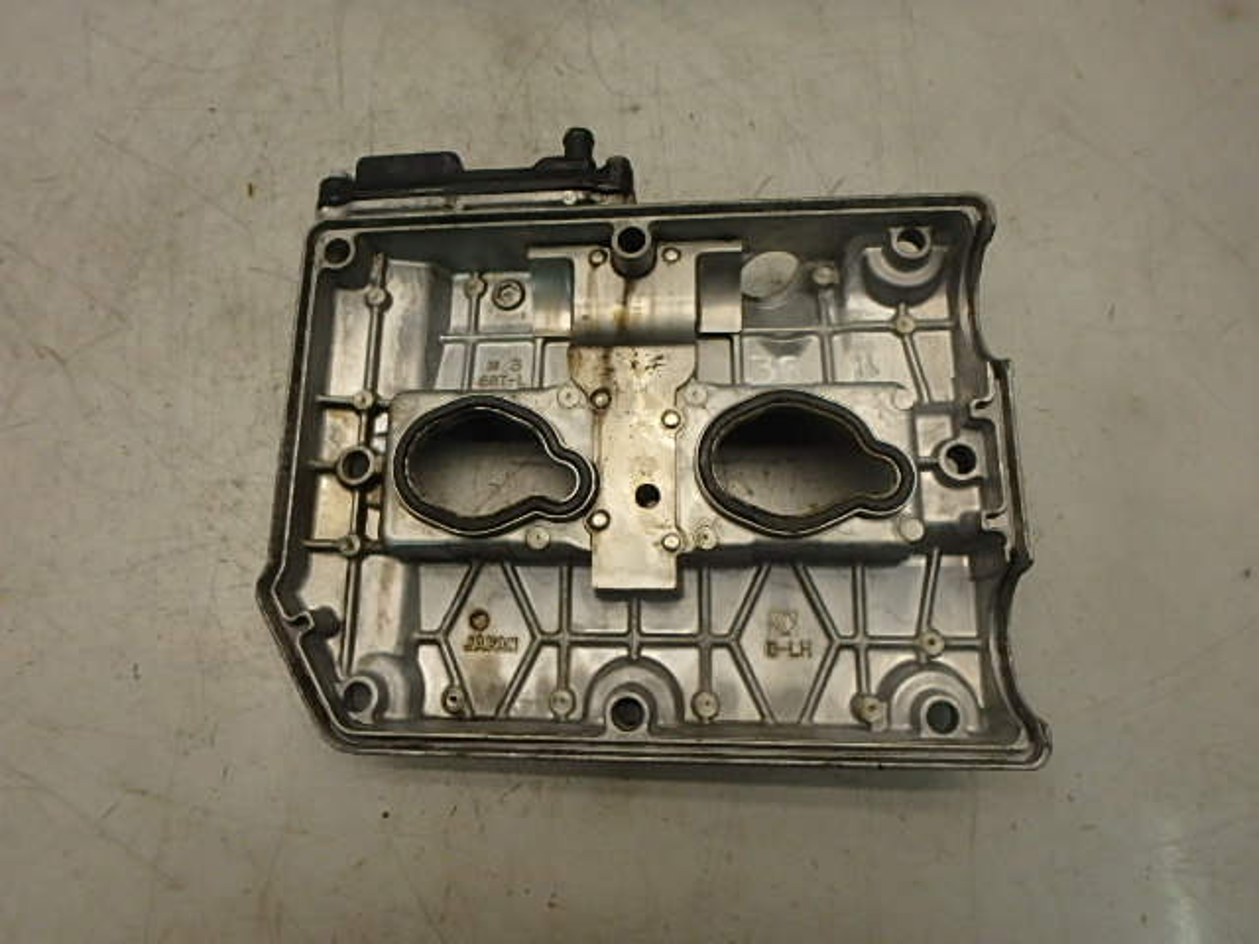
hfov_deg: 79.0
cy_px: 472
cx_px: 630
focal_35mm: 21
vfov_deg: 63.4
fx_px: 764
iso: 500
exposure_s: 1/250
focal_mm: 3.7
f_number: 3.5
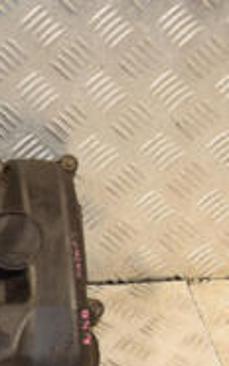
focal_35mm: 104
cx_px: -142
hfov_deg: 11.9
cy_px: 205
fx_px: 1037
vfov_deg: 20.1
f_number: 5.6
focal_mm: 21
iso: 800
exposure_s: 1/200
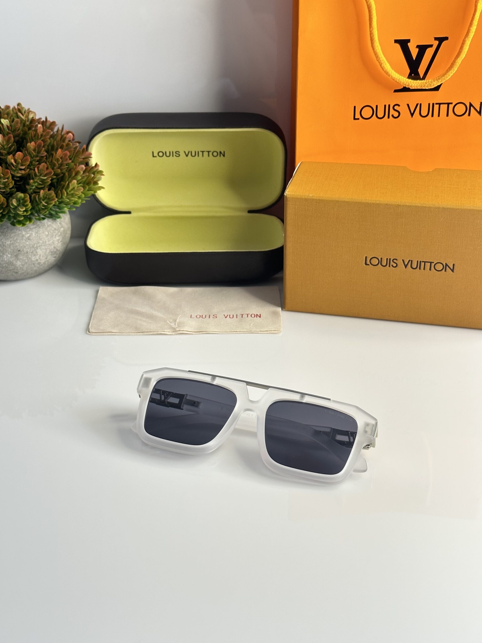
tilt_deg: -28.2
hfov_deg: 29.7
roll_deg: +1.3
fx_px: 910
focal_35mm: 49
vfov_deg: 38.9
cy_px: 315
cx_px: 238
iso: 80
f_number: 1.78
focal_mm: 6.86
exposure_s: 1/50
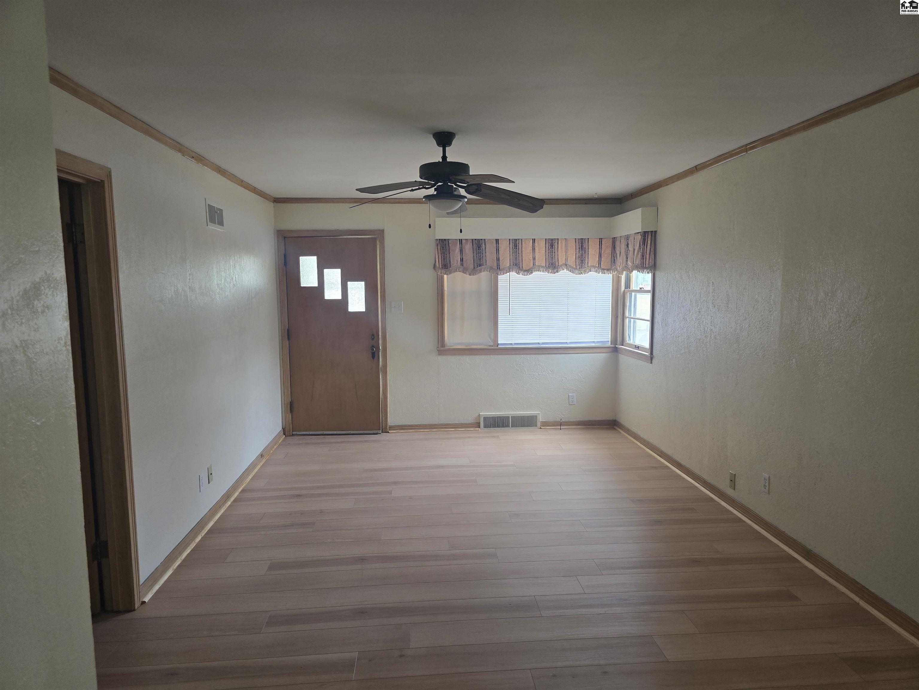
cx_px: 460
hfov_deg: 73.9
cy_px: 345
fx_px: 611
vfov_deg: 58.9
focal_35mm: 23
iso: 80
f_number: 1.7
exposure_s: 1/120
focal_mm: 6.3
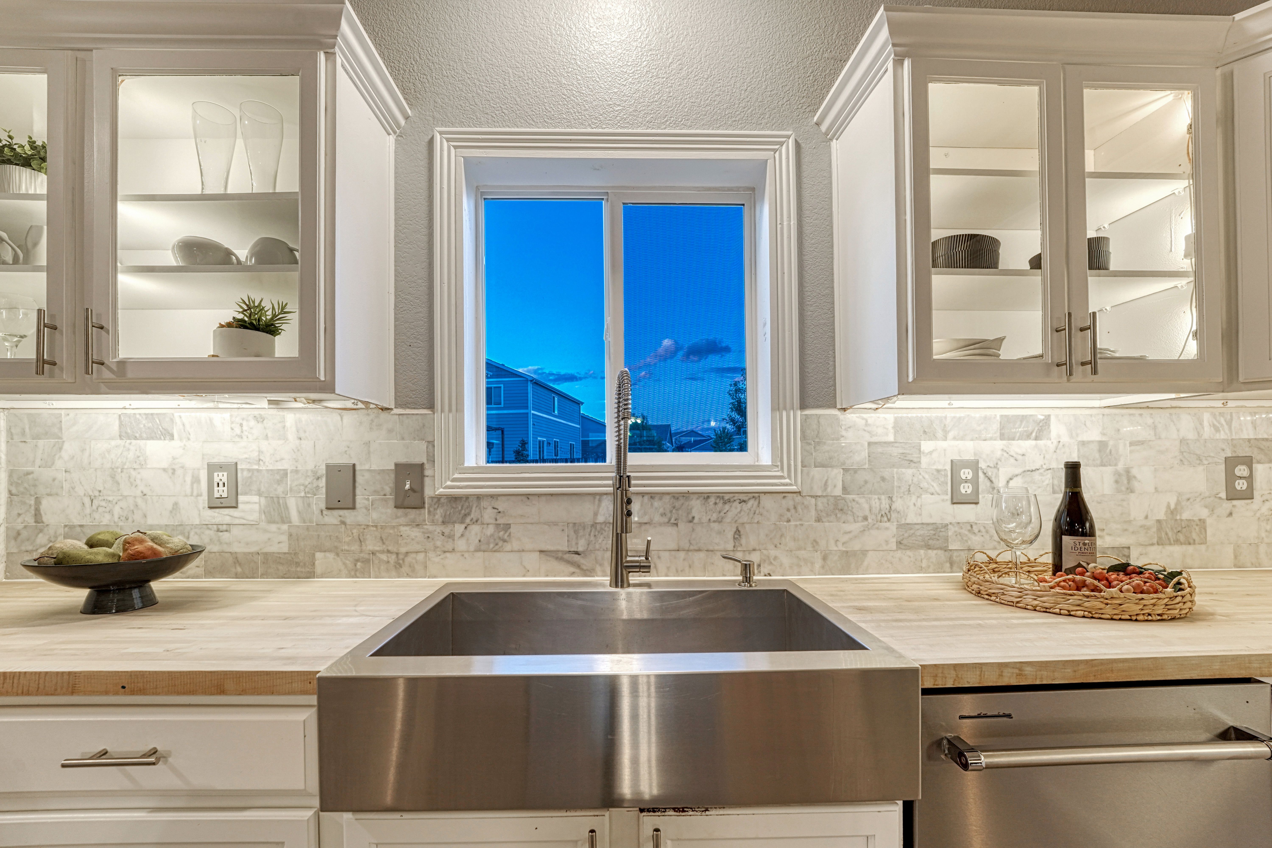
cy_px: 424
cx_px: 636
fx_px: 495
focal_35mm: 14
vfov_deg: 81.2
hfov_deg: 104.3
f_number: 8
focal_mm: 14
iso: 400
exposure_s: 1/13
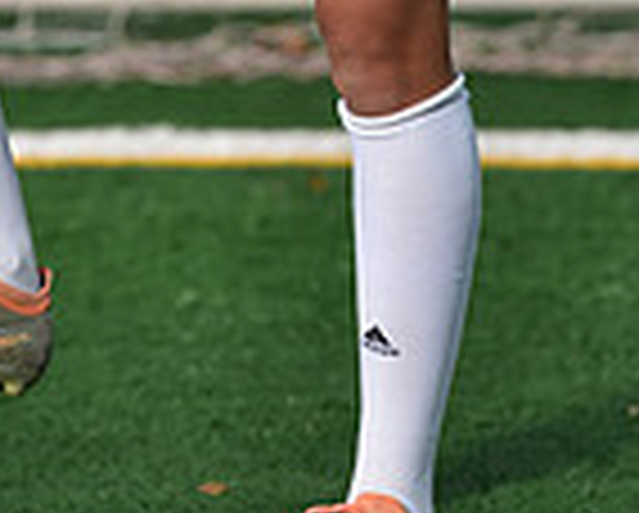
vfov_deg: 2.4
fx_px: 12348
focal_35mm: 652
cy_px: -423
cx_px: 218
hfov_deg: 3.0
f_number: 4.5
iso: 250
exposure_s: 1/200
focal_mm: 170
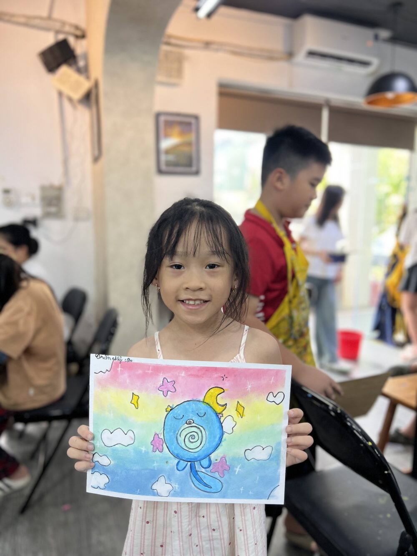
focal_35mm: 26
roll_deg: -0.7
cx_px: 208
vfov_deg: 67.3
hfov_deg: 53.1
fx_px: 418
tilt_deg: -8.0
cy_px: 278
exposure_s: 1/100
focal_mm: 5.7
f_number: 1.5
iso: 64
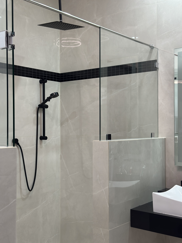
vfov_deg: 39.7
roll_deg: -0.7
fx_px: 336
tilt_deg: +0.4
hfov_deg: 30.3
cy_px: 122
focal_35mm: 48
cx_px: 91
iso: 160
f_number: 1.78
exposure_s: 1/120
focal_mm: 6.86
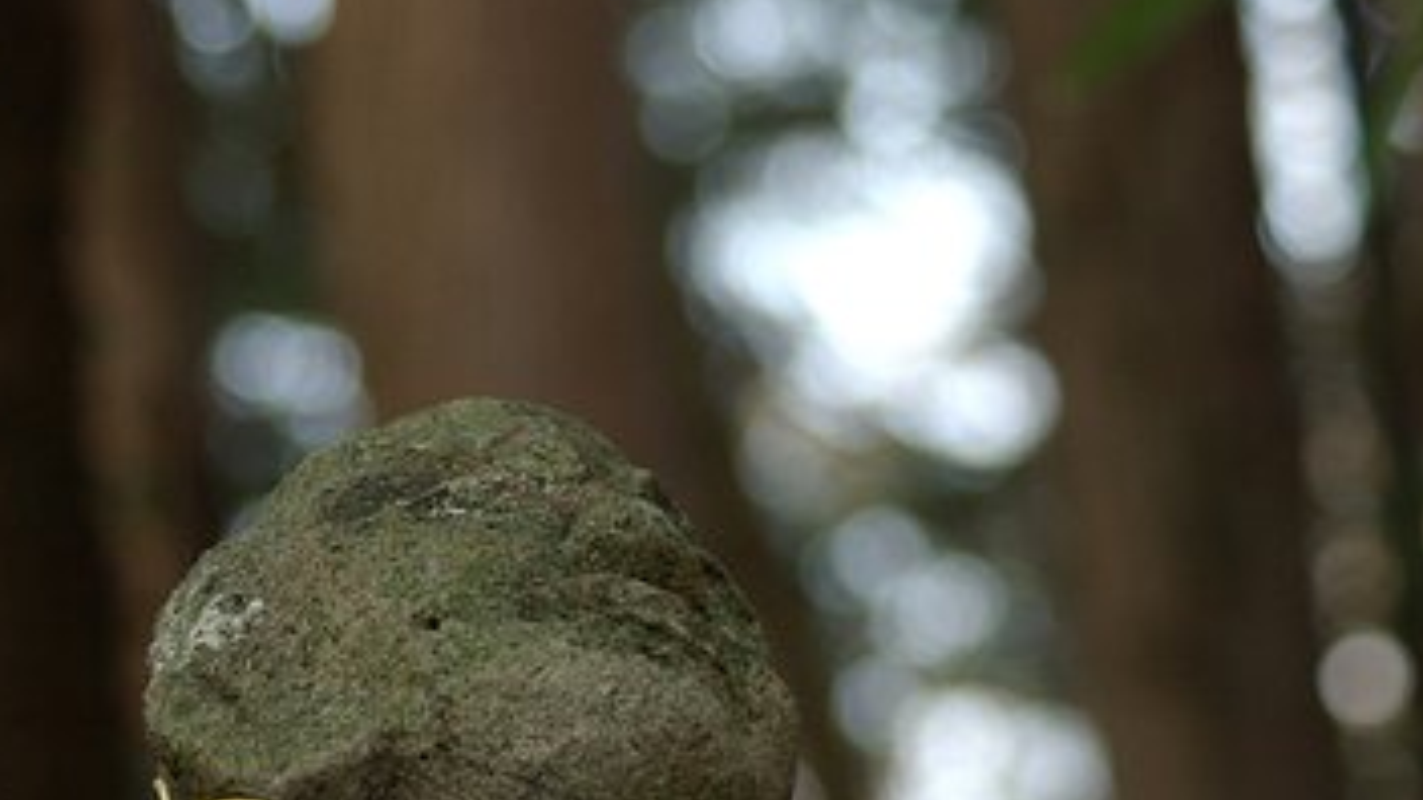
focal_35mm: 183
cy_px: 537
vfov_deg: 6.6
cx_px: 400
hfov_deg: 11.7
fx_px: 6905
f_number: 4.5
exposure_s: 1/60
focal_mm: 80
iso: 400
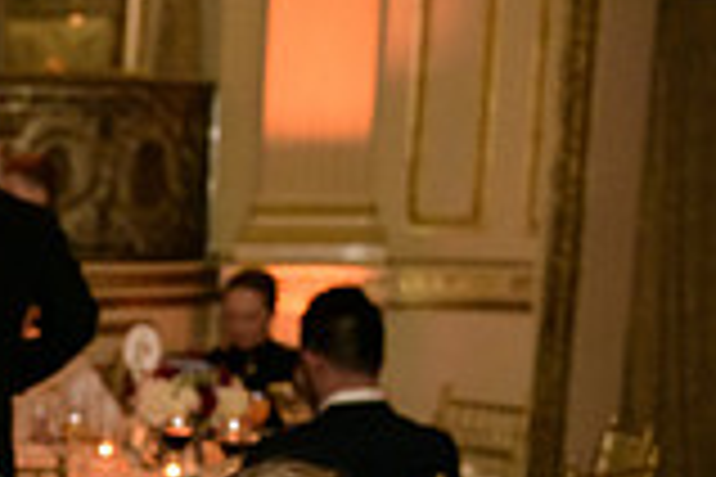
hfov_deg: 17.2
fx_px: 2247
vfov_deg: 11.6
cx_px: -167
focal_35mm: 113
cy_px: 736
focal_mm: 31
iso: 1600
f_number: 3.2
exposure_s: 1/100
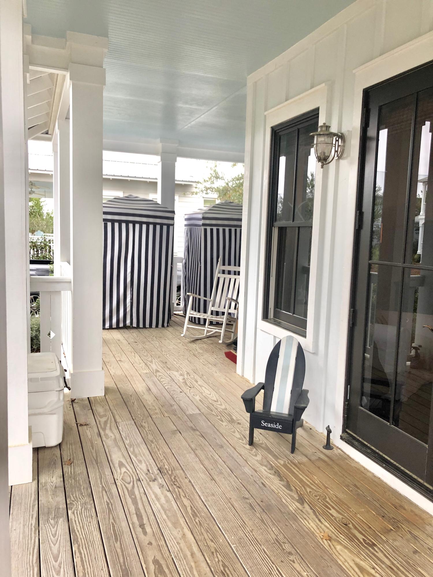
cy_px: 288
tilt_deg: -7.2
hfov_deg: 49.7
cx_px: 216
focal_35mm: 28
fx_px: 467
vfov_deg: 63.4
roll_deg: -1.8
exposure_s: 1/40
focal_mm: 3.99
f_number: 1.8
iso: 25
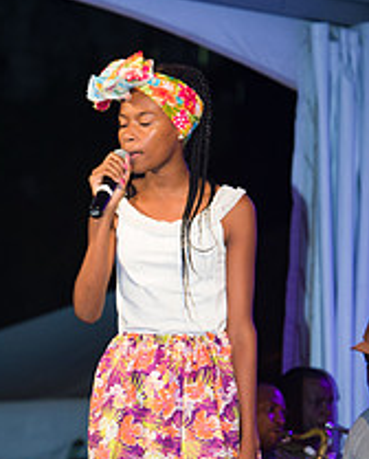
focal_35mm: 282
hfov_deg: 5.5
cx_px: 104
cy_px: 318
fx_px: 3838
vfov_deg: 6.8
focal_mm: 140
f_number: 5.6
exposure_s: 1/160
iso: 2000
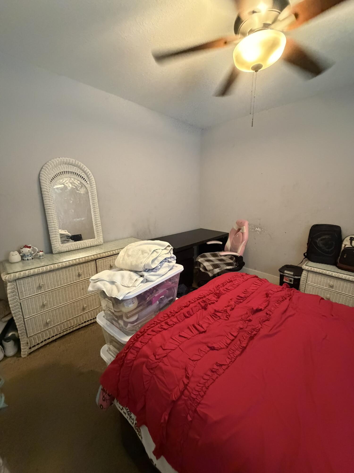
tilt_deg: -11.2
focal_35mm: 14
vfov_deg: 102.1
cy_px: 236
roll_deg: +1.1
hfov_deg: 85.7
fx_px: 191
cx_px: 177
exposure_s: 1/60
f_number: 2.2
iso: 1000
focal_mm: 2.22
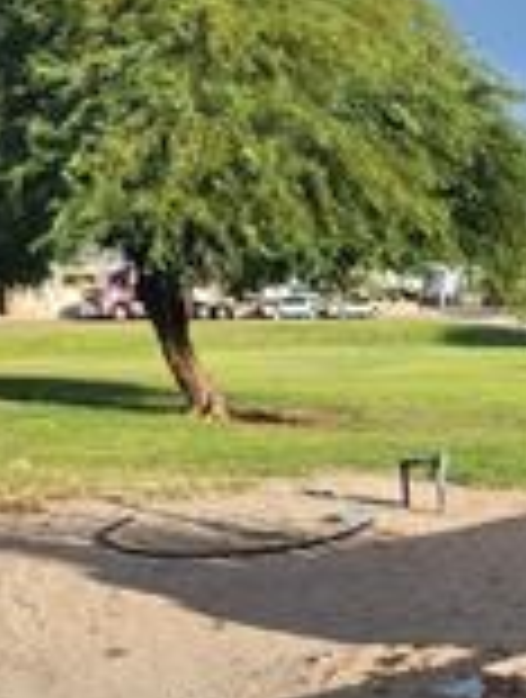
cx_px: 643
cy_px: 536
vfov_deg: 26.9
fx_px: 1433
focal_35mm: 71
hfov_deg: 19.5
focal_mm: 5.4
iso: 20
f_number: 1.8
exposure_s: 1/1108
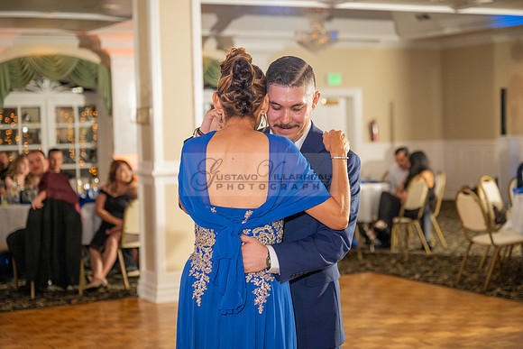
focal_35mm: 70
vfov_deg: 19.5
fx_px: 1017
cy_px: 174
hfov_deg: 28.8
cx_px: 262
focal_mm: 70
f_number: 3.2
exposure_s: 1/160
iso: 640
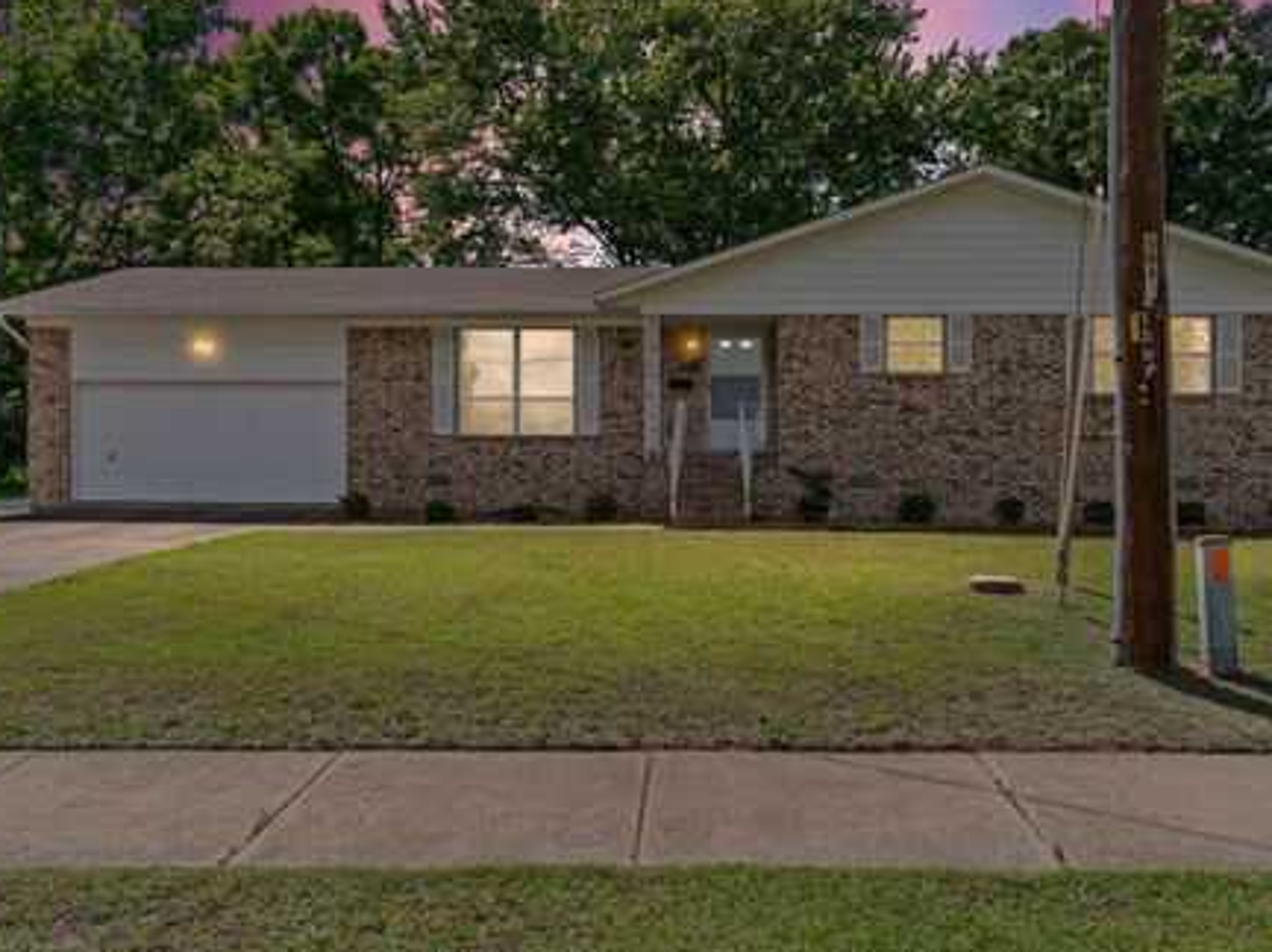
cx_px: 693
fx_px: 1101
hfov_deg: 59.9
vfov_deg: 46.7
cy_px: 475
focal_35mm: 30
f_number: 9
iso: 250
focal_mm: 18
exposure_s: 1/160
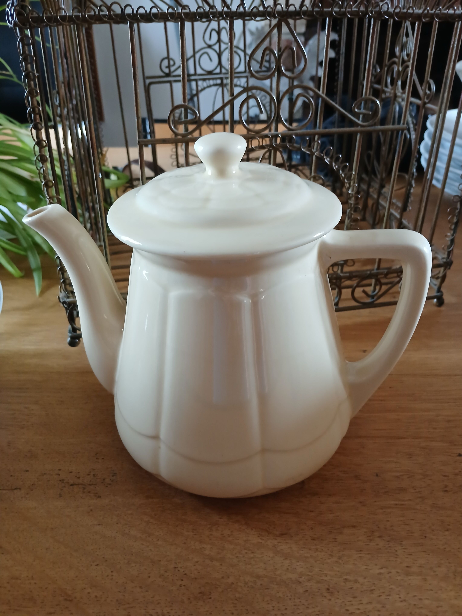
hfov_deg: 53.1
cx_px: 231
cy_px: 308
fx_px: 463
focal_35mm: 26
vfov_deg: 67.3
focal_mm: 3.98
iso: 400
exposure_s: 1/20
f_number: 1.8
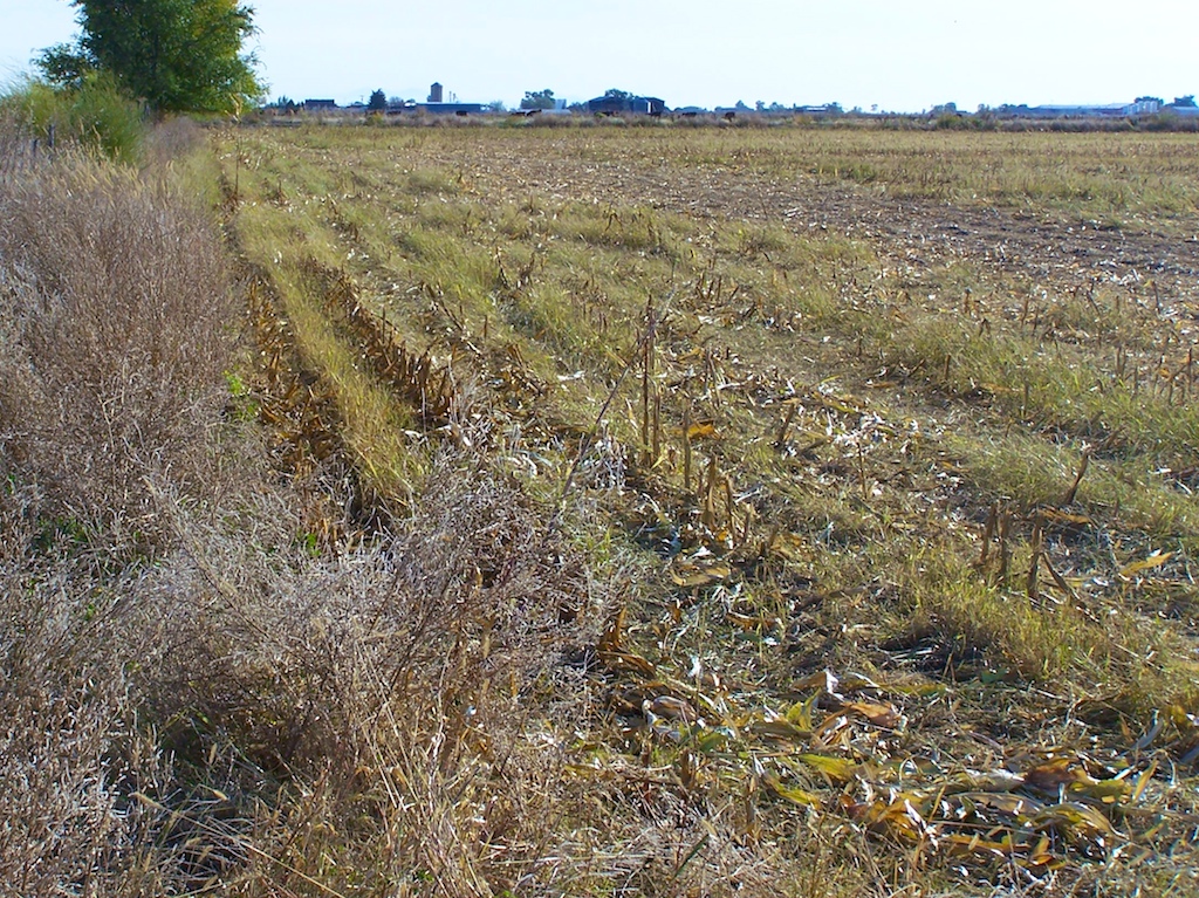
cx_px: 600
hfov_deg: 28.2
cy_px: 449
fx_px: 2389
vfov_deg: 21.3
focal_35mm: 69
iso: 80
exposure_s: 1/750
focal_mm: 11.5
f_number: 4.5
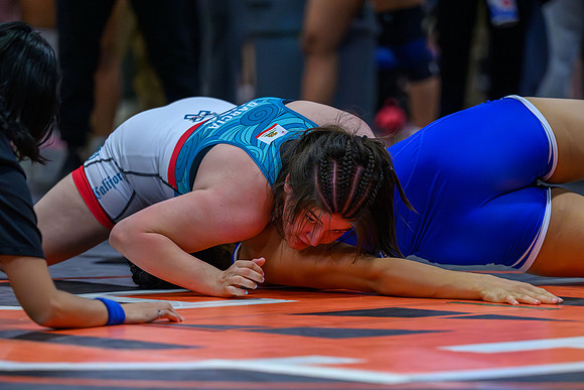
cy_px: 288
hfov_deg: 8.5
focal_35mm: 243
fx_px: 3949
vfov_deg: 5.6
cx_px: 308
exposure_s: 1/800
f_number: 3.2
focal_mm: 165
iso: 10000
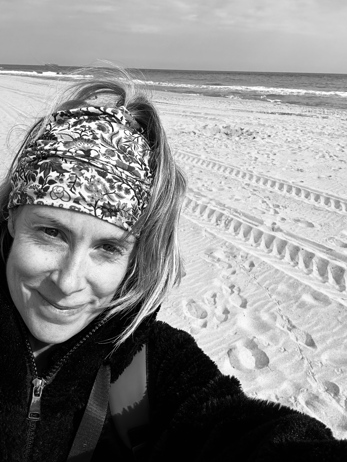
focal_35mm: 30
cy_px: 231
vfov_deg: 60.0
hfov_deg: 46.8
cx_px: 174
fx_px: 401
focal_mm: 2.69
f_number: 1.9
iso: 25
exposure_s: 1/1684
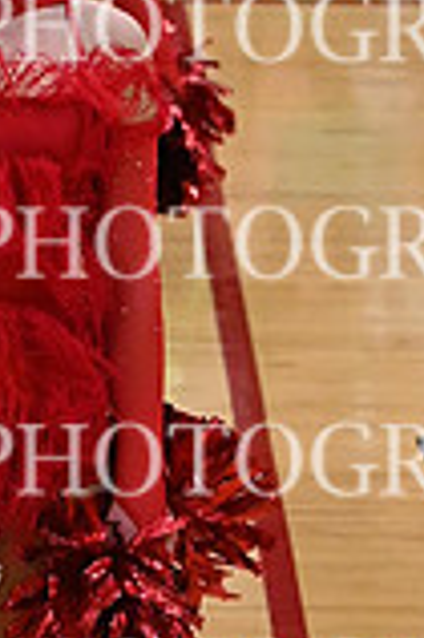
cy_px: 351
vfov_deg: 3.1
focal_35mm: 662
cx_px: -67
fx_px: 11720
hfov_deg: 2.1
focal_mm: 120
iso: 6400
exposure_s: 1/400
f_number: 4
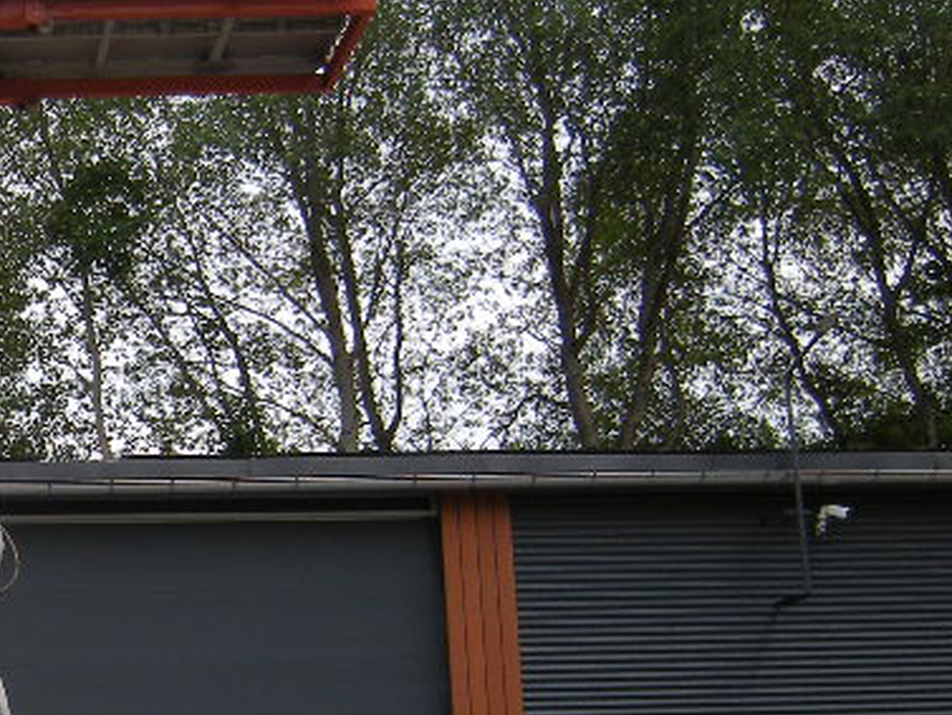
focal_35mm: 76
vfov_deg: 19.2
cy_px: 563
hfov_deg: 23.3
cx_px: -210
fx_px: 2091
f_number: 2.8
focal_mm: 4.7
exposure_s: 1/487
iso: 64
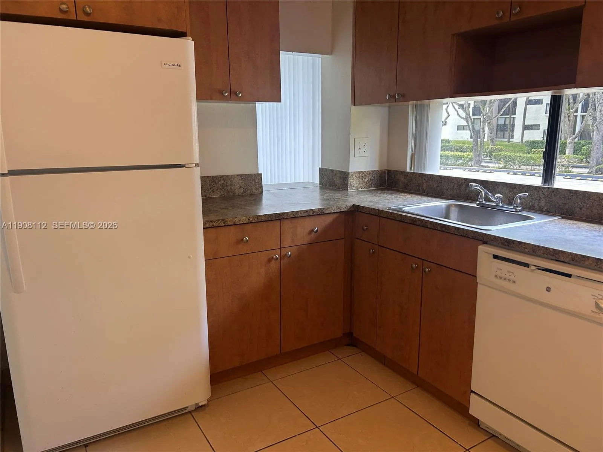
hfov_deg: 67.3
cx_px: 302
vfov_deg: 53.1
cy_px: 226
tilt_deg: -12.8
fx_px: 453
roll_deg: +0.2
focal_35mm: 26
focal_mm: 5.7
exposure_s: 1/60
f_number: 1.5
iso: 100
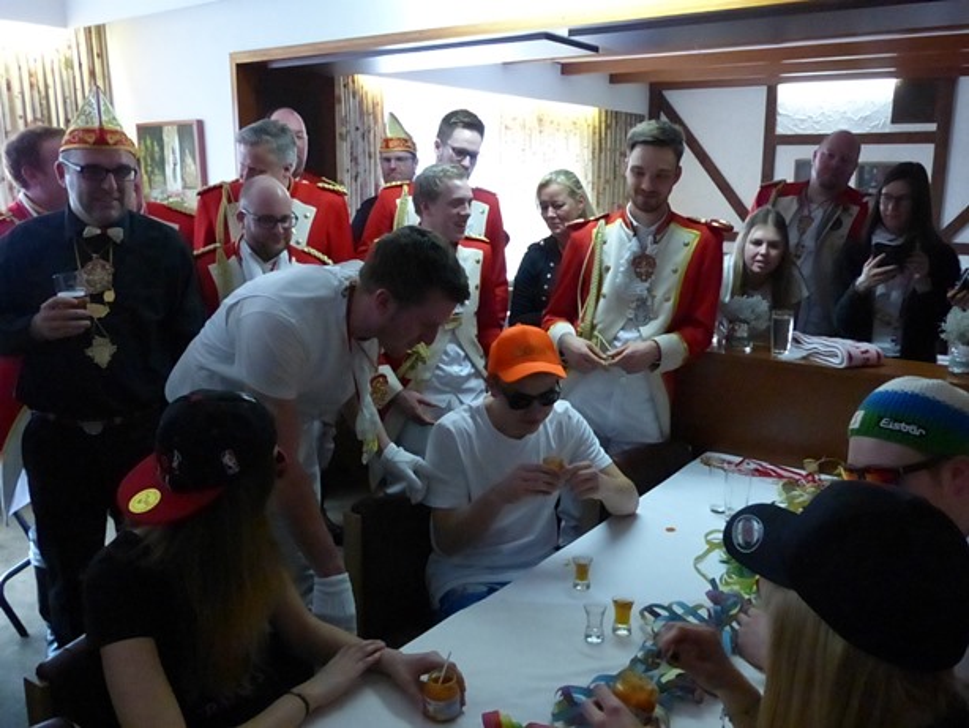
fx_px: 812
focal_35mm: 29
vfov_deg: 48.3
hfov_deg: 61.6
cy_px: 364
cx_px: 484
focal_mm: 5.2
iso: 1600
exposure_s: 1/100
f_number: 3.5
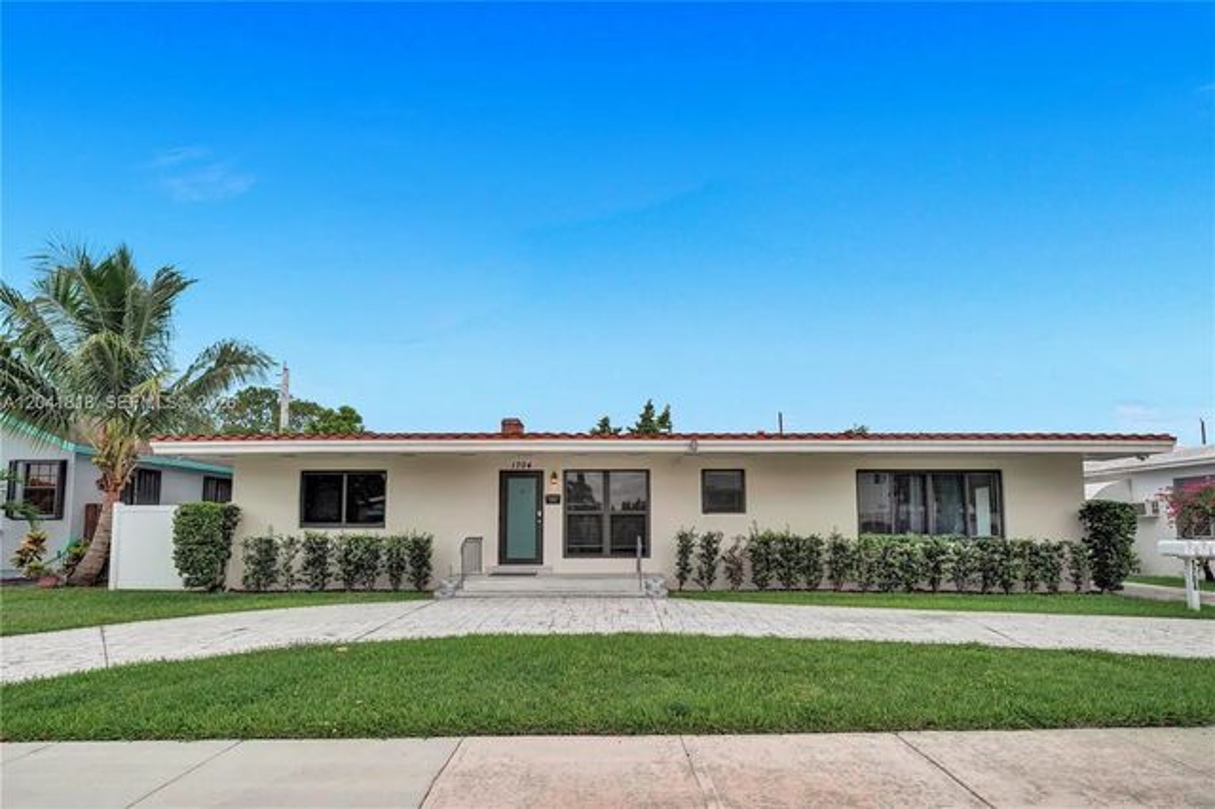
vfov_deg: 75.1
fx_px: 526
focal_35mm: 16
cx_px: 608
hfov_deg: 98.2
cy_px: 404
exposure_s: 1/8000
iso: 1600
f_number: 4
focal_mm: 15.6
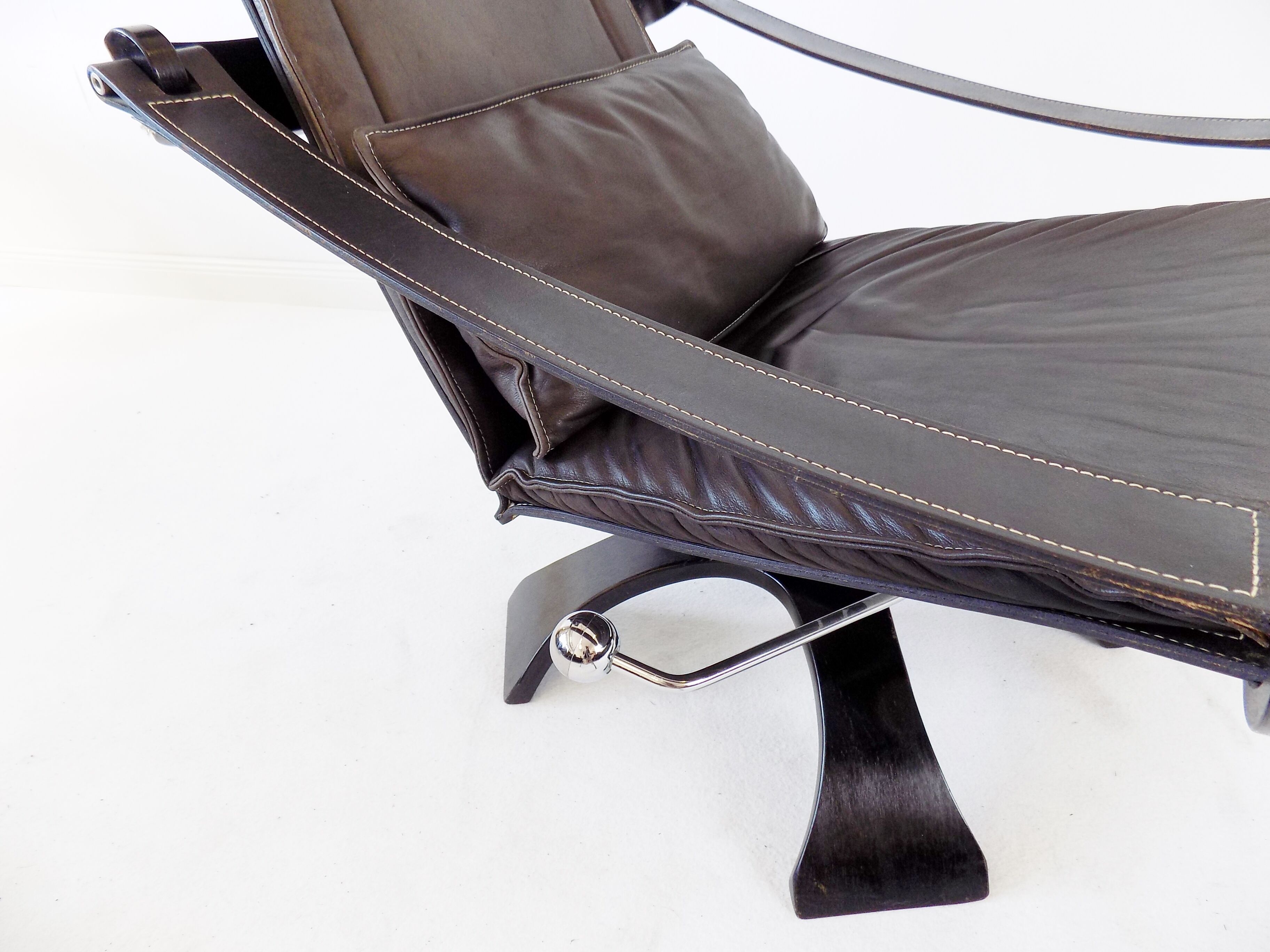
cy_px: 476
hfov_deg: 73.9
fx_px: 844
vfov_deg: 58.9
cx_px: 635
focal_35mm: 23
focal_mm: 4
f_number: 3.1
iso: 125
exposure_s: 1/30
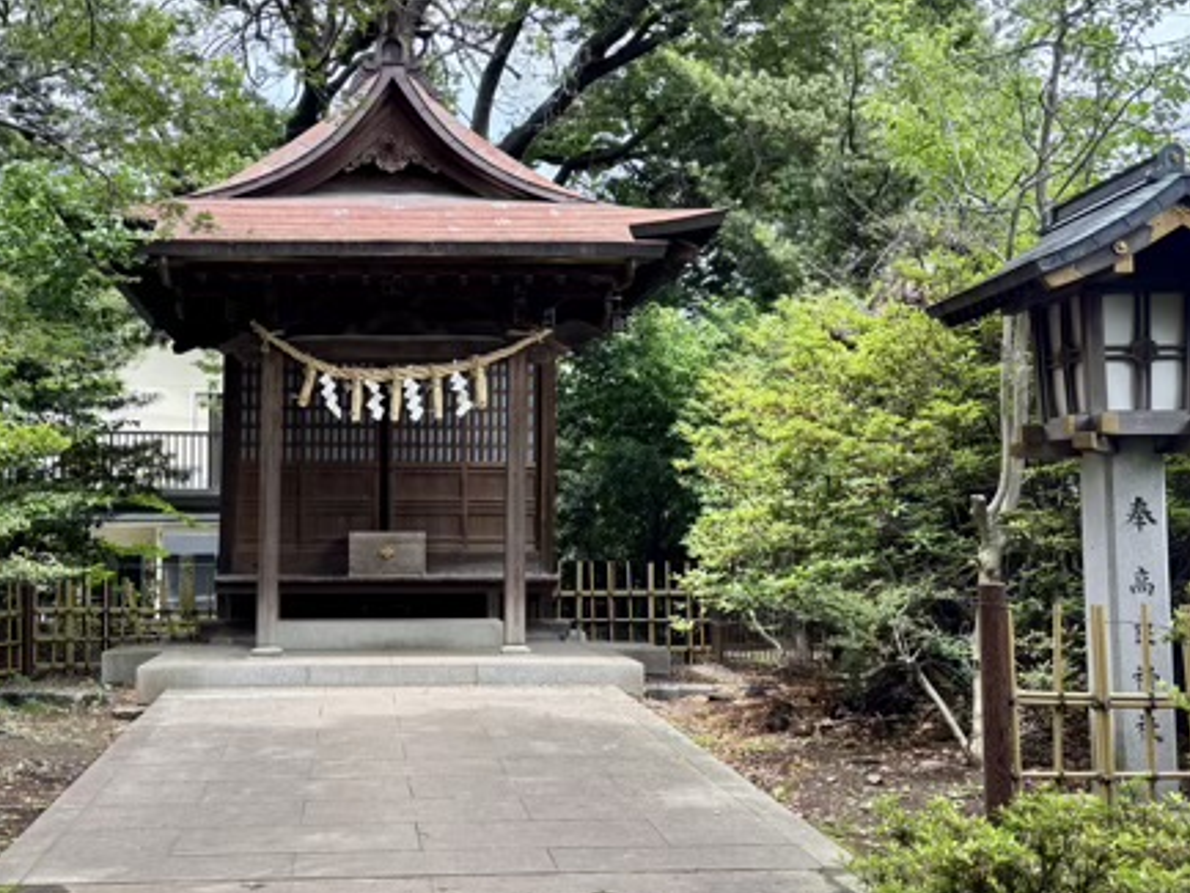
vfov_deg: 34.4
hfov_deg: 44.1
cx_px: 398
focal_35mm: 42
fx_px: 1444
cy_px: 446
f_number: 1.6
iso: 50
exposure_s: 1/430
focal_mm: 5.96
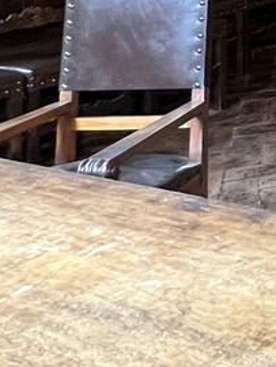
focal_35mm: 77
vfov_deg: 20.6
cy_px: -220
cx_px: 700
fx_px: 817
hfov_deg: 13.2
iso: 400
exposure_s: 1/50
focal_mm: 1.57
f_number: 1.8
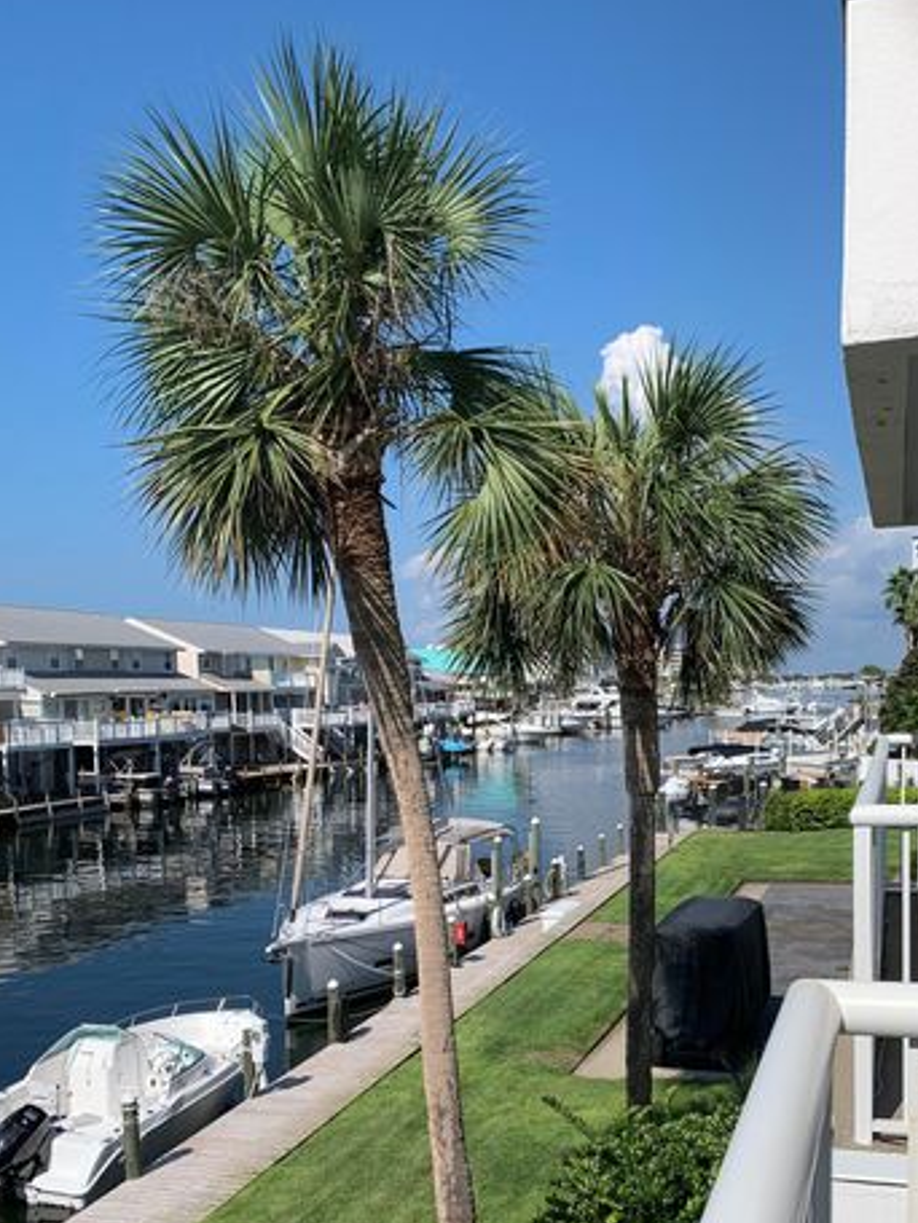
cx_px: 534
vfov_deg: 48.0
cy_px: 830
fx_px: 1344
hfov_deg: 37.6
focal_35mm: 38
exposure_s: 1/3650
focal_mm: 4.25
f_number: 1.8
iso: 25
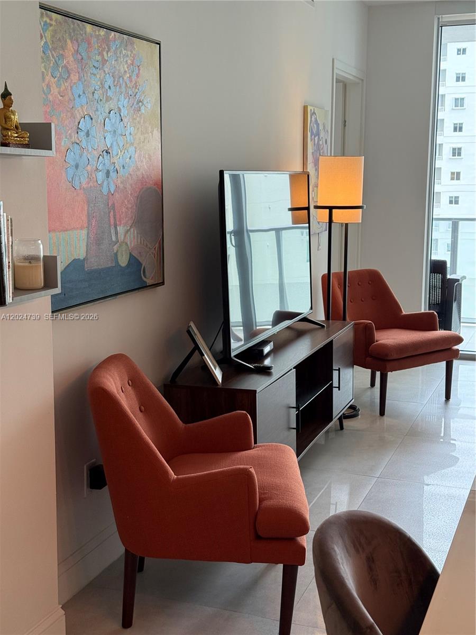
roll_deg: +1.5
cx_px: 238
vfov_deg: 39.7
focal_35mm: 48
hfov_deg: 30.3
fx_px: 880
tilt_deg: -7.2
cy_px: 318
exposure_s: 1/120
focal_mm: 6.76
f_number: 1.78
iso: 125
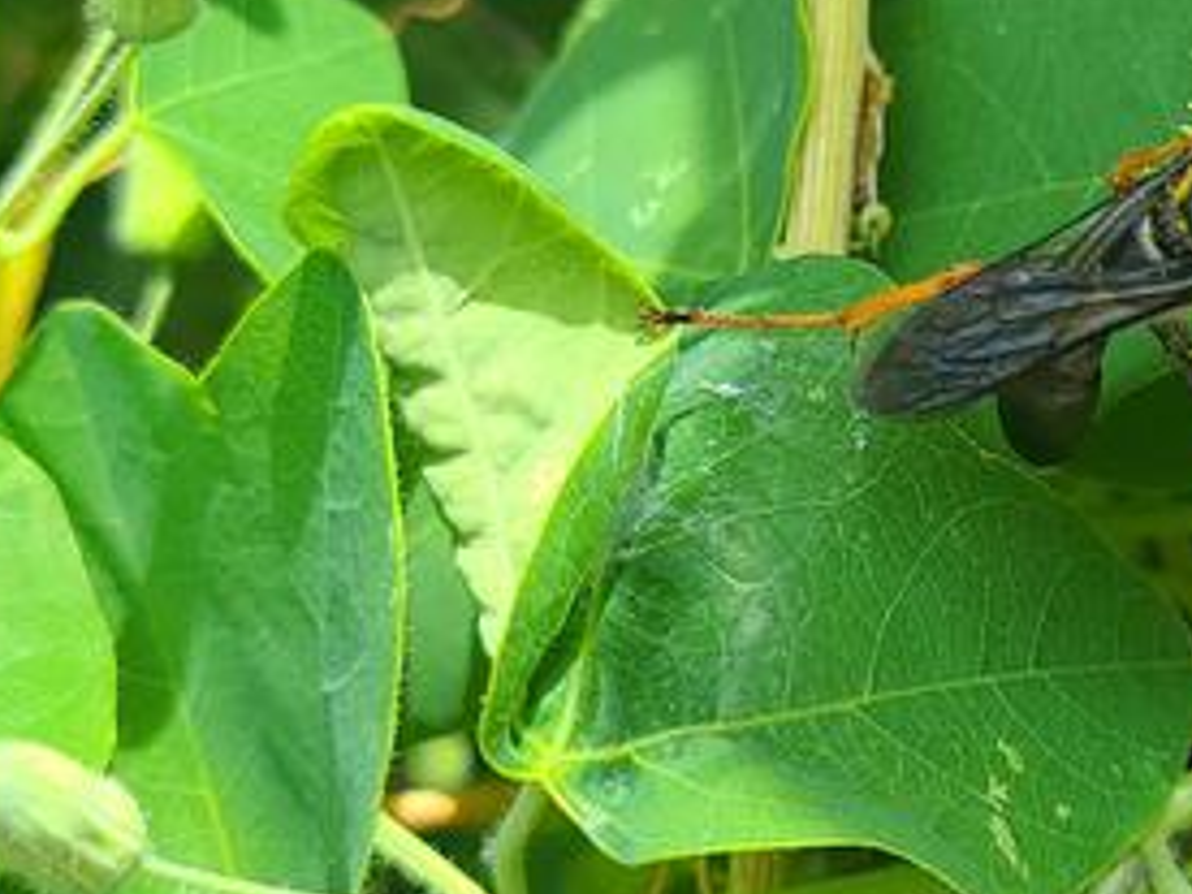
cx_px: 991
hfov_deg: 21.9
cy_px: 302
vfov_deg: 16.7
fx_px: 3030
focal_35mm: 88
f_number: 1.8
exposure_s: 1/864
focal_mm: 5.4
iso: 40
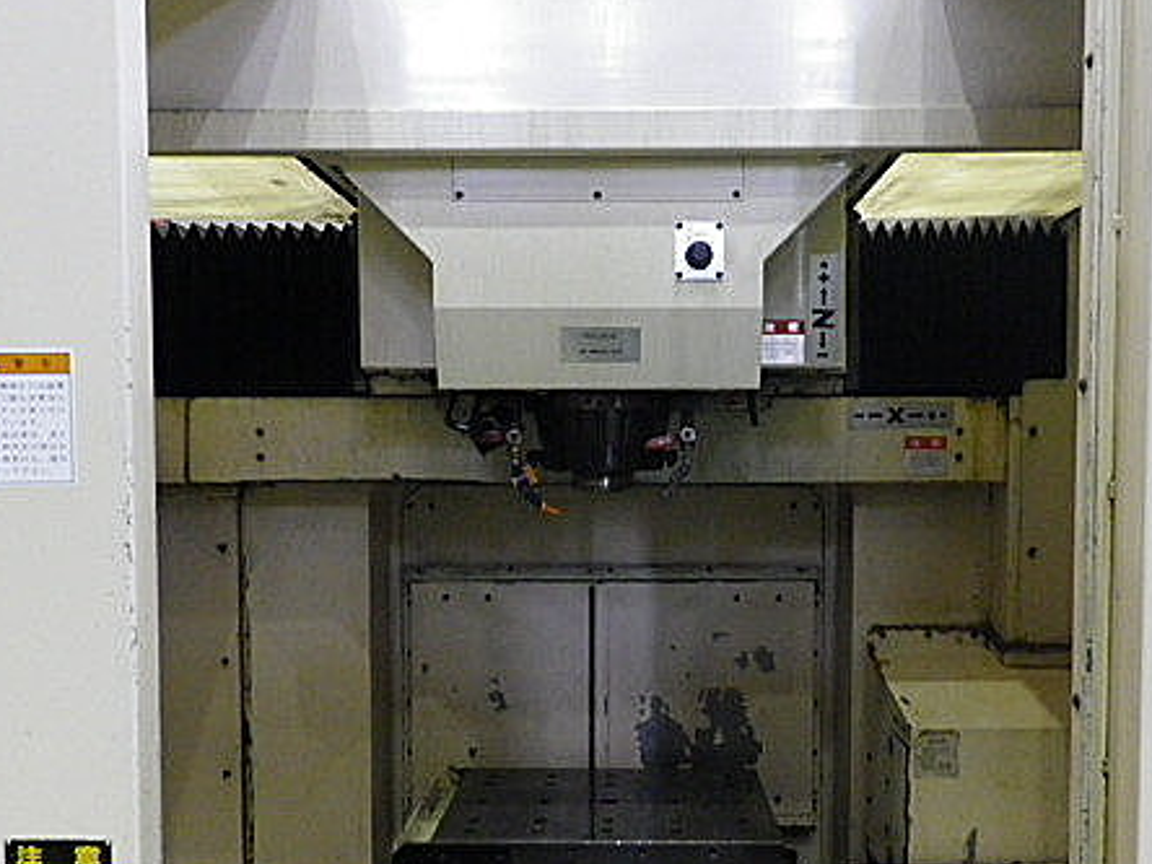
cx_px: 630
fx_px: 1198
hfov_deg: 51.3
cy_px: 503
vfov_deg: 39.5
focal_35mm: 36
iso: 500
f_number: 3.5
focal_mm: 4.5
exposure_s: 1/15
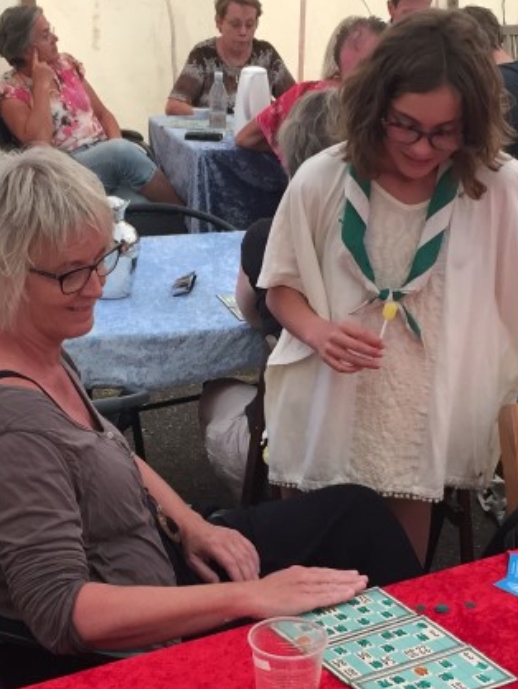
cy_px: 463
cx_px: 243
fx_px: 1415
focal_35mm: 71
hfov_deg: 20.7
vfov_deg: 27.2
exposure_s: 1/40
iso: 32
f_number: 2.2
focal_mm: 4.15
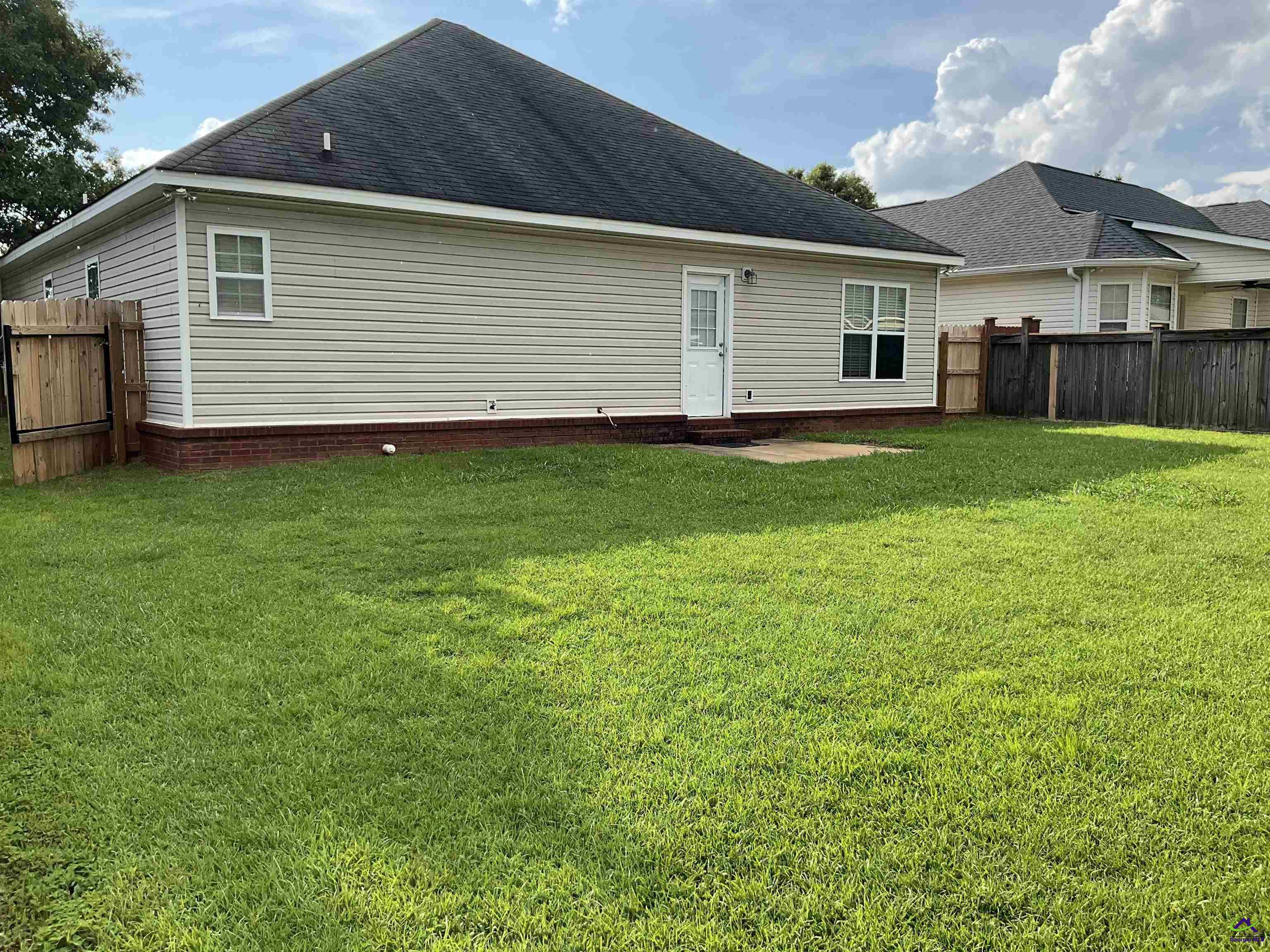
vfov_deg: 48.2
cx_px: 635
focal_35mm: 29
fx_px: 1064
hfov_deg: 61.7
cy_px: 476
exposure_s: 1/1279
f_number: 1.8
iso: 25
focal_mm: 3
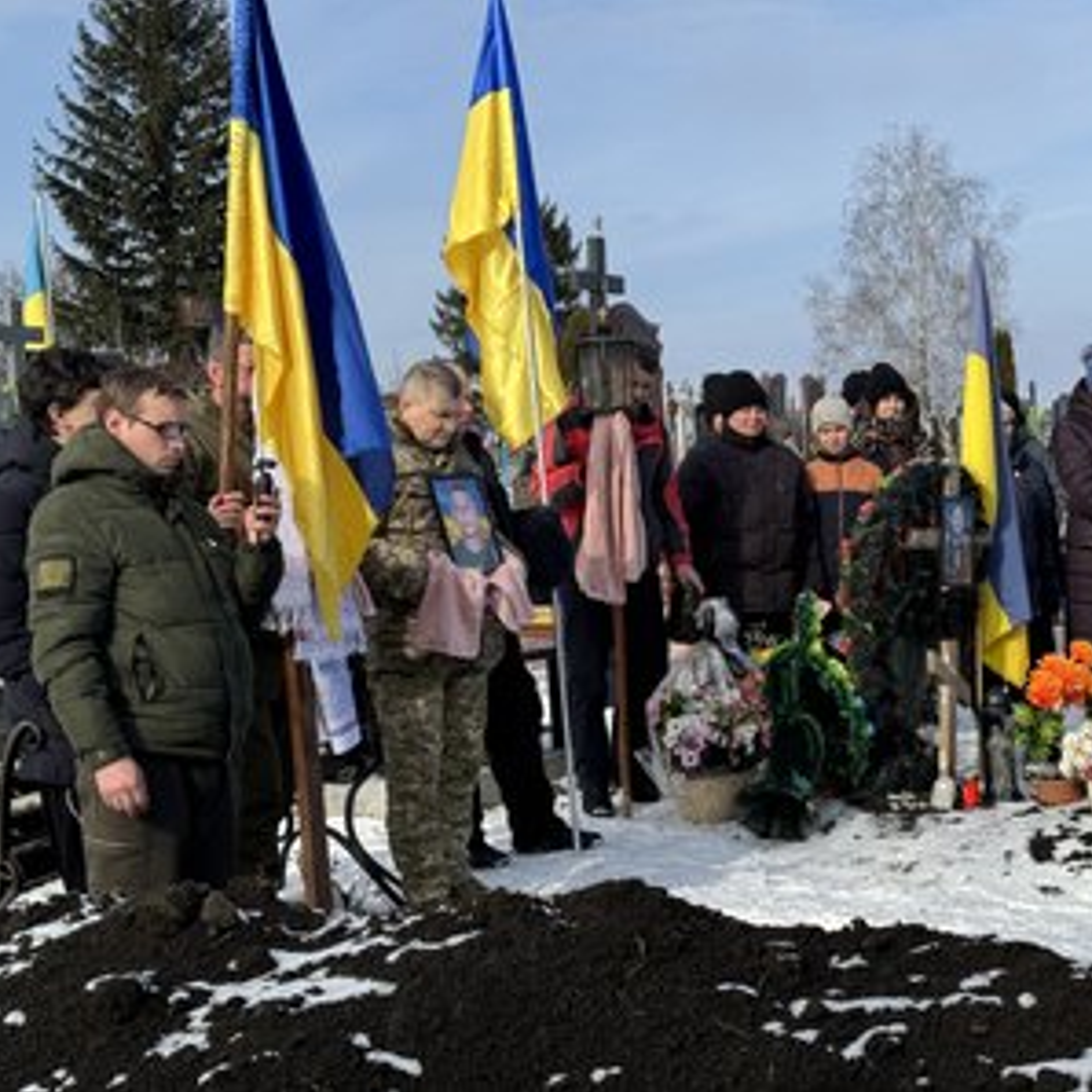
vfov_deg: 30.0
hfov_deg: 30.0
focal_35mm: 57
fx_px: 2034
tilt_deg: -1.5
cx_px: 634
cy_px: 546
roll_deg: +2.6
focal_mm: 6.76
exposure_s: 1/3425
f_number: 1.78
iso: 64
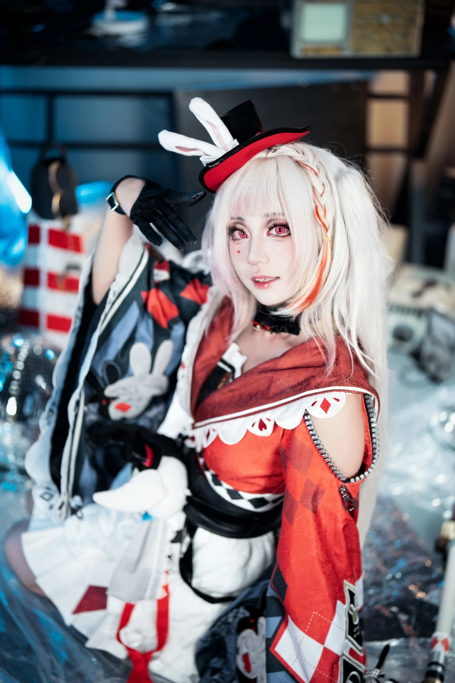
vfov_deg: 39.6
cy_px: 342
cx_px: 228
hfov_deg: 27.0
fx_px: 948
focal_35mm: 50
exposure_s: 1/100
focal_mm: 50
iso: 100
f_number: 1.4
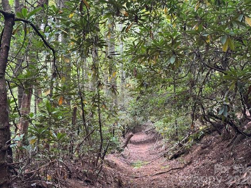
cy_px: 93
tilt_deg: -1.0
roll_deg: -2.1
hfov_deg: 38.9
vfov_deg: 29.7
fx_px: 355
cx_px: 126
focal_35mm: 49
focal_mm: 6.76
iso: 200
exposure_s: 1/60
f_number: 1.78
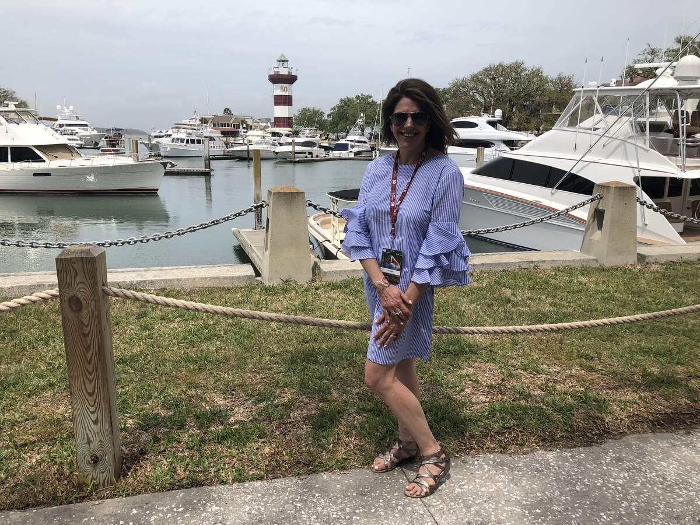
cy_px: 262
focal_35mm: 28
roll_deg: -0.3
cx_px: 350
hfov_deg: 63.4
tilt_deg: -13.8
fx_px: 566
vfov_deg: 49.7
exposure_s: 1/2667
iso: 20
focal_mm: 3.99
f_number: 1.8
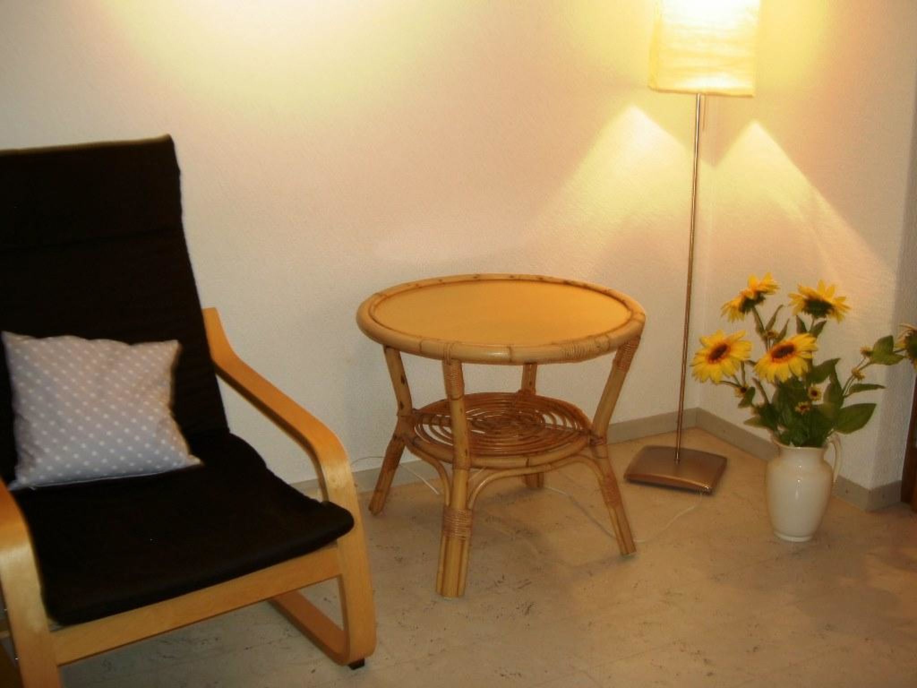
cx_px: 458
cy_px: 344
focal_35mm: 39
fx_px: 1033
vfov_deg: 36.8
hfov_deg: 47.9
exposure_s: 1/8
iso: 50
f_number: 2.8
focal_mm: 8
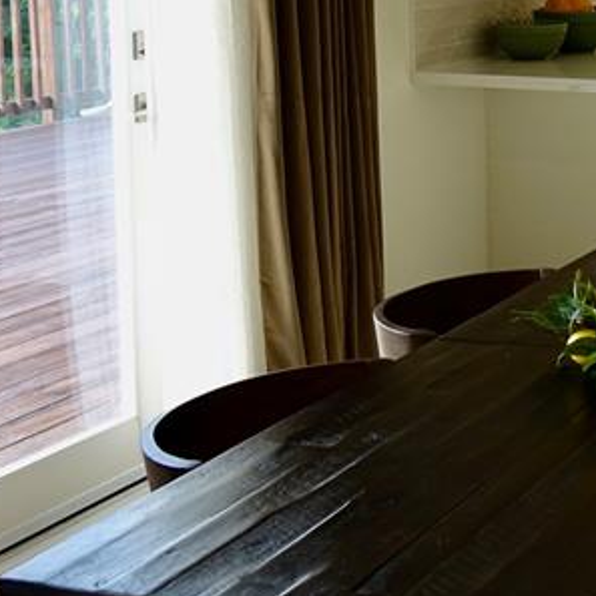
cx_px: 724
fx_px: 1656
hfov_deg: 19.2
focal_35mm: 85
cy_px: 38
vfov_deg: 19.9
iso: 100
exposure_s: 1/80
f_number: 2.8
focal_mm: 10.49
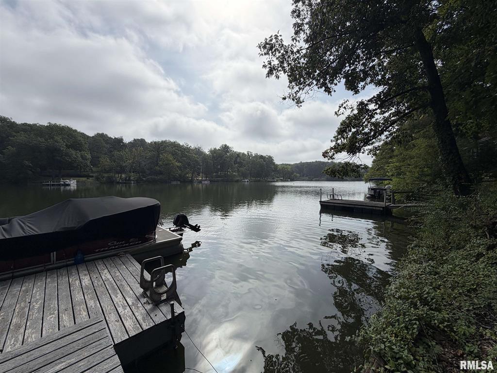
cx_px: 248
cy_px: 186
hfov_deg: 102.1
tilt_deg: -2.2
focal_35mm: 14
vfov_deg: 85.7
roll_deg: +0.1
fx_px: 201
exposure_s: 1/1795
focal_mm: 2.22
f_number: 2.2
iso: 20
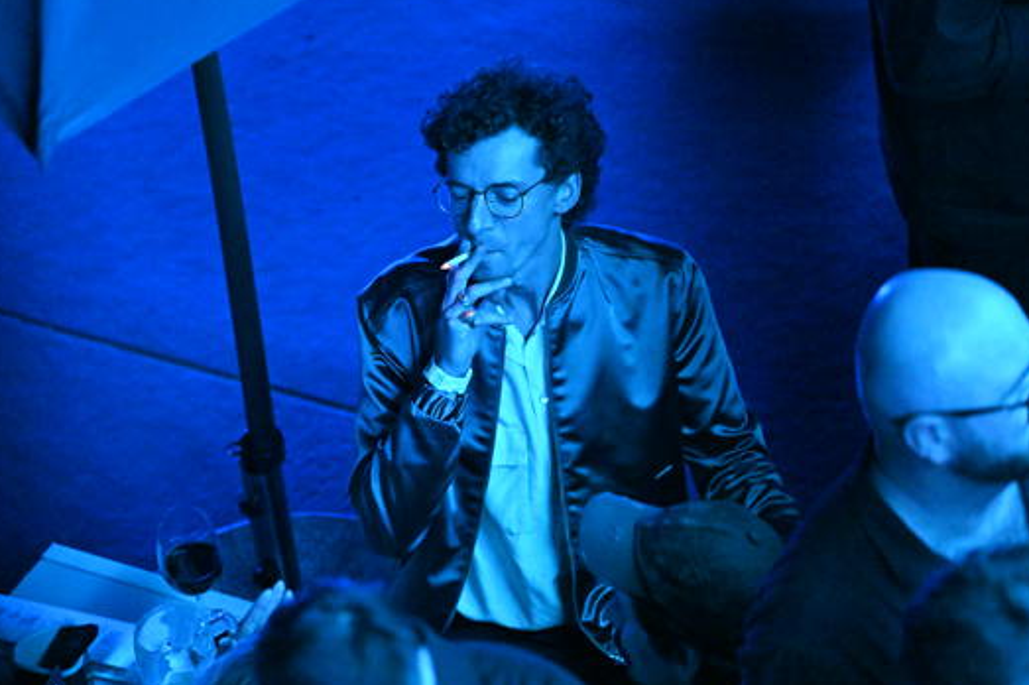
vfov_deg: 5.2
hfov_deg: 7.8
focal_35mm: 264
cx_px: 413
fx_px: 7541
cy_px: 409
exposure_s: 1/200
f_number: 2.8
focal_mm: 200
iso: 32000
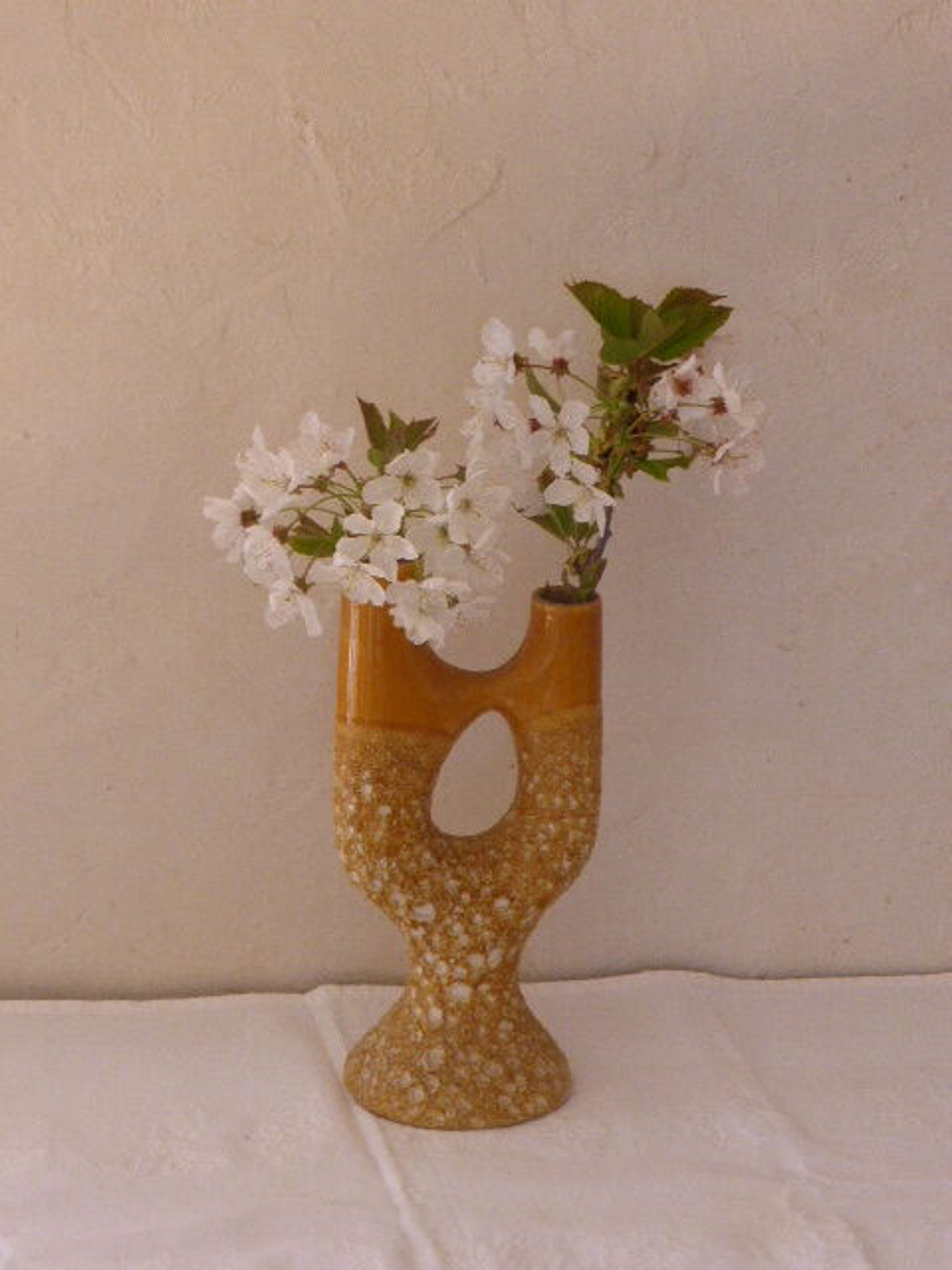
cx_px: 476
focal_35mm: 97
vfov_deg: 20.2
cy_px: 635
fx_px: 3557
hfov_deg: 15.2
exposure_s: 1/60
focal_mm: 16.1
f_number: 5.2
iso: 400
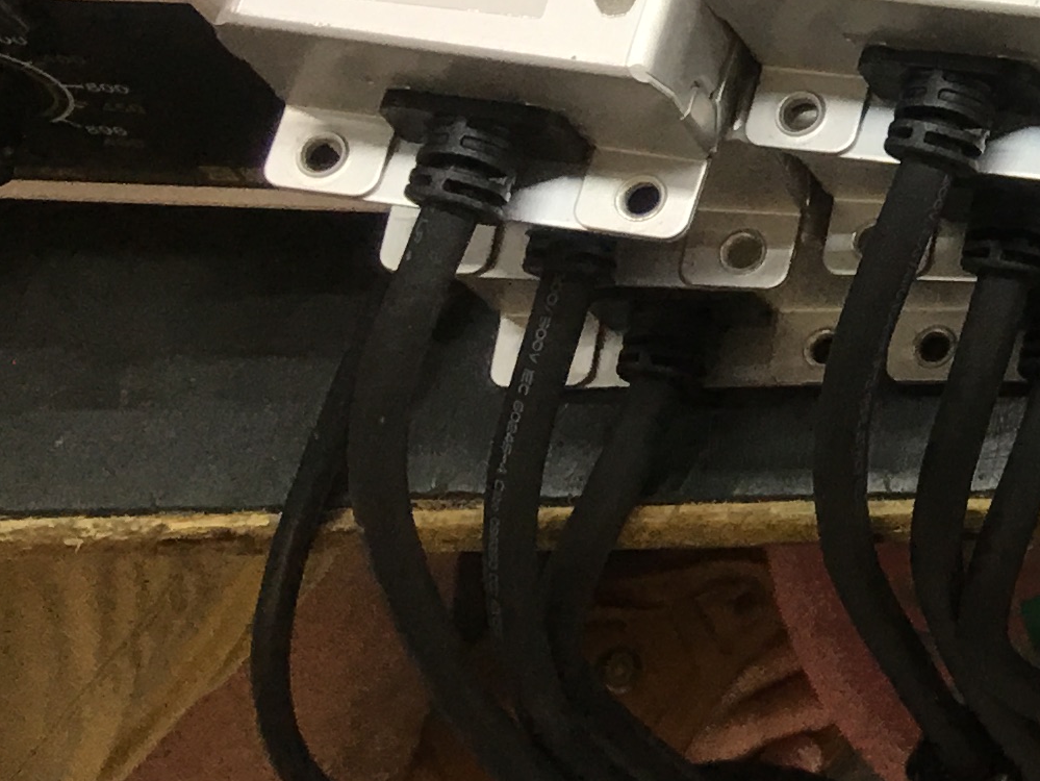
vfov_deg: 12.2
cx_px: 2014
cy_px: -319
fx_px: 3516
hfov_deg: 14.3
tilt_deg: -62.1
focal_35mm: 117
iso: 25
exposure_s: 1/33
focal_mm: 4.15
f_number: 2.2
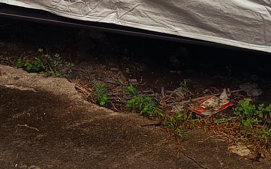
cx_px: 91
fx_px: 894
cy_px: -63
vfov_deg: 10.5
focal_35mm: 121
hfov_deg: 17.2
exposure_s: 1/60
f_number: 1.7
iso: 97
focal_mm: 5.31
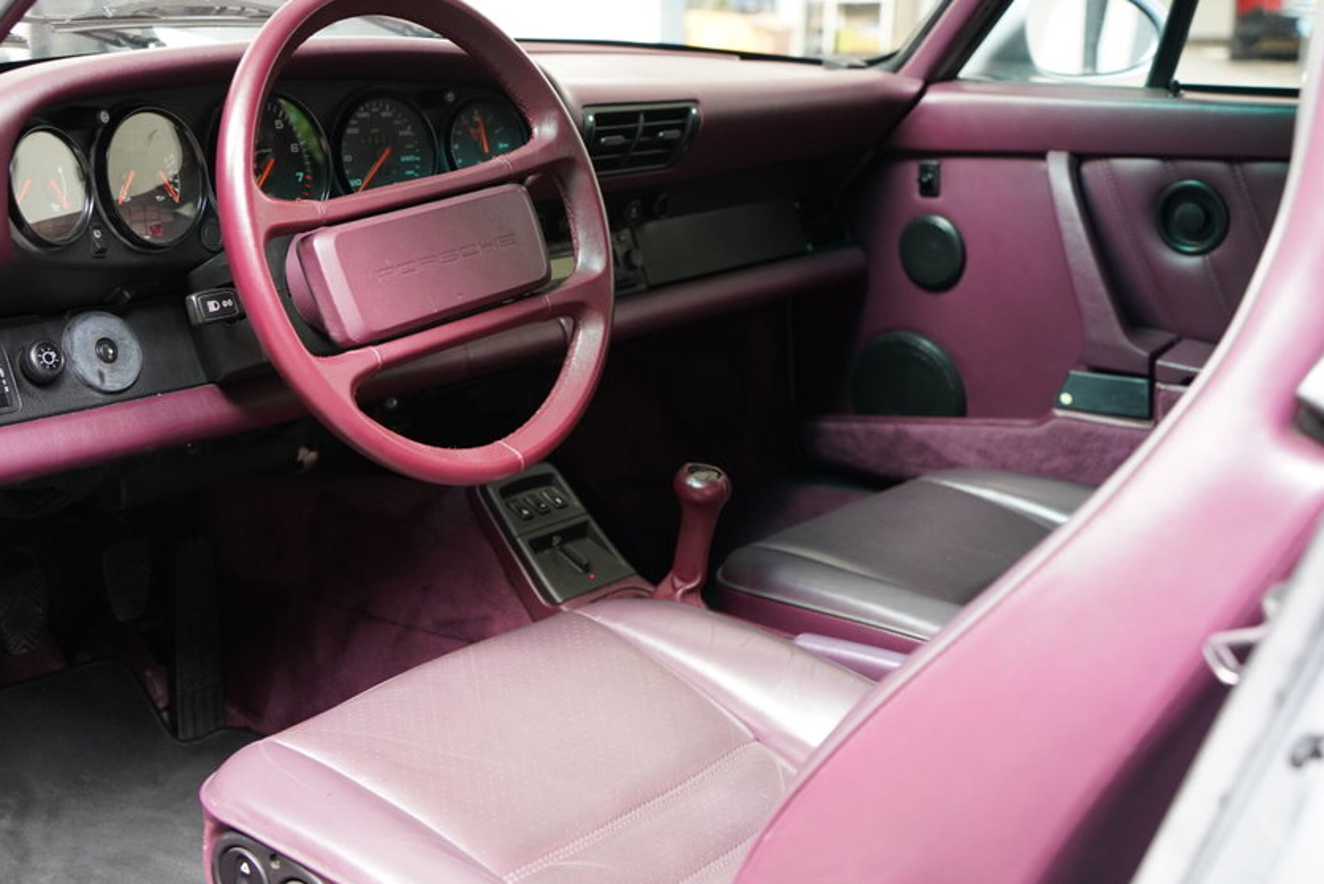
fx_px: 1803
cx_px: 640
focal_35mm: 49
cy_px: 478
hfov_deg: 40.3
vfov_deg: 27.5
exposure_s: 1/50
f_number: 4
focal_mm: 40
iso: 2000
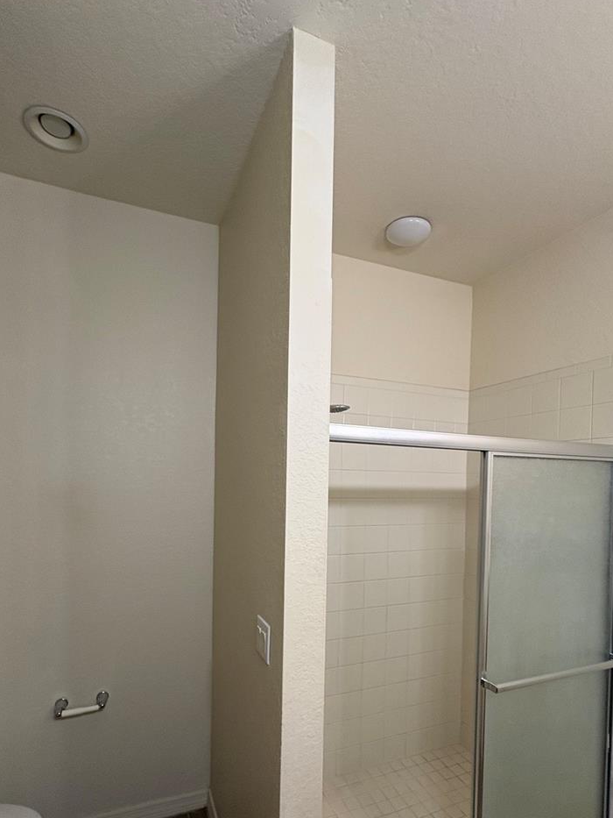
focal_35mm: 18
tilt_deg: +0.3
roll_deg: -1.3
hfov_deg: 71.6
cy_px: 488
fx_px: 425
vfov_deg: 86.7
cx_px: 295
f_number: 2.2
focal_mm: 2.22
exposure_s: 1/60
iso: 125
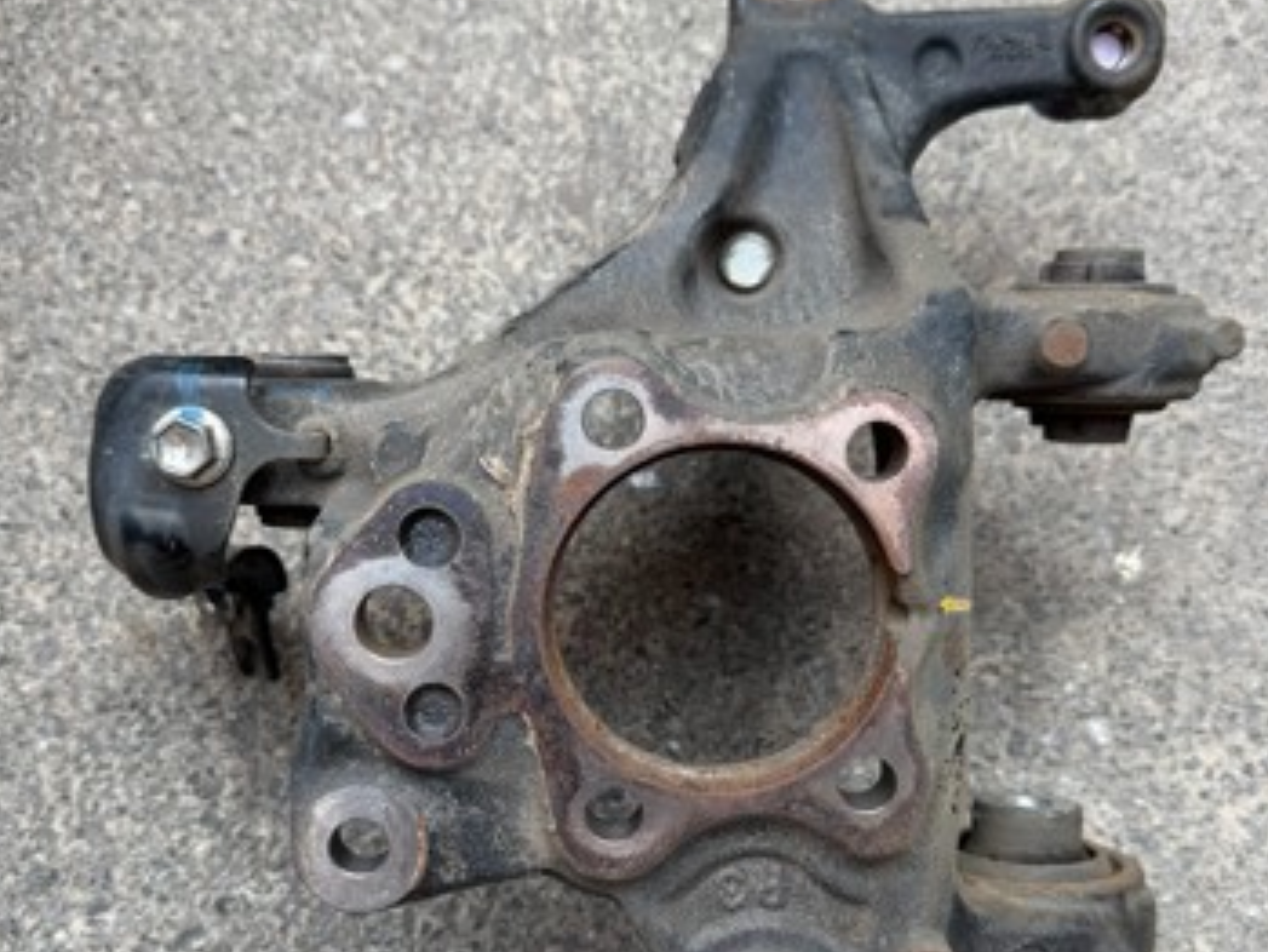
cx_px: 636
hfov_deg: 55.3
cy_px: 581
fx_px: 1209
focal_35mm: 33
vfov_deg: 42.7
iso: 80
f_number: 1.78
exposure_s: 1/461
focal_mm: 6.76
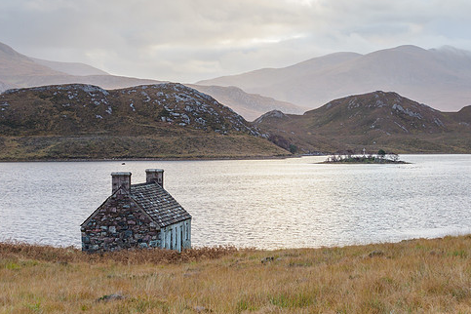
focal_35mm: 100
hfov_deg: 20.4
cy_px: 150
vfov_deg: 13.7
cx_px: 271
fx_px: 1308
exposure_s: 1/5
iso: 200
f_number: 7.1
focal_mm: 40
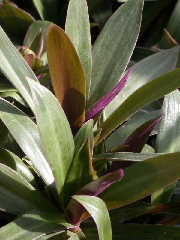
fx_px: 991
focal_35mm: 143
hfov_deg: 10.4
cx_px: 90
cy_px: 120
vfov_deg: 13.8
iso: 100
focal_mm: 29.7
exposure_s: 1/165
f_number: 4.9
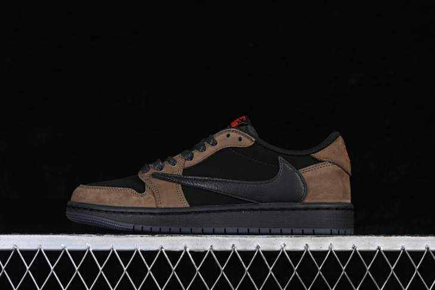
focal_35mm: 75
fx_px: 906
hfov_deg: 27.0
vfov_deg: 18.2
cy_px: 145
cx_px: 218
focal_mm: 50
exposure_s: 1/60
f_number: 6.3
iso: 160
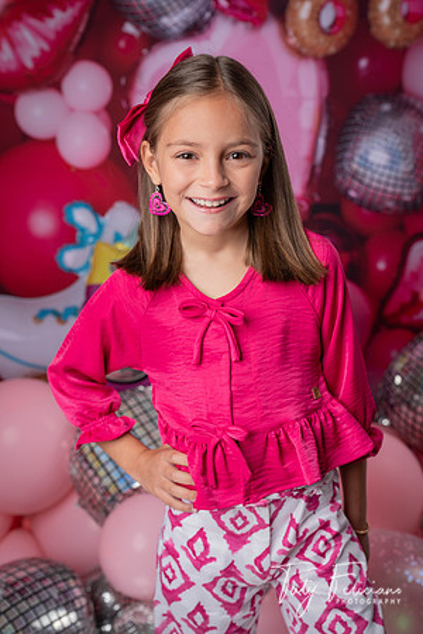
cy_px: 317
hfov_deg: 27.0
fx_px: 881
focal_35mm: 50
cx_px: 212
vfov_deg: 39.6
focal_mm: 50
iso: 100
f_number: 4.5
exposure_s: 1/100
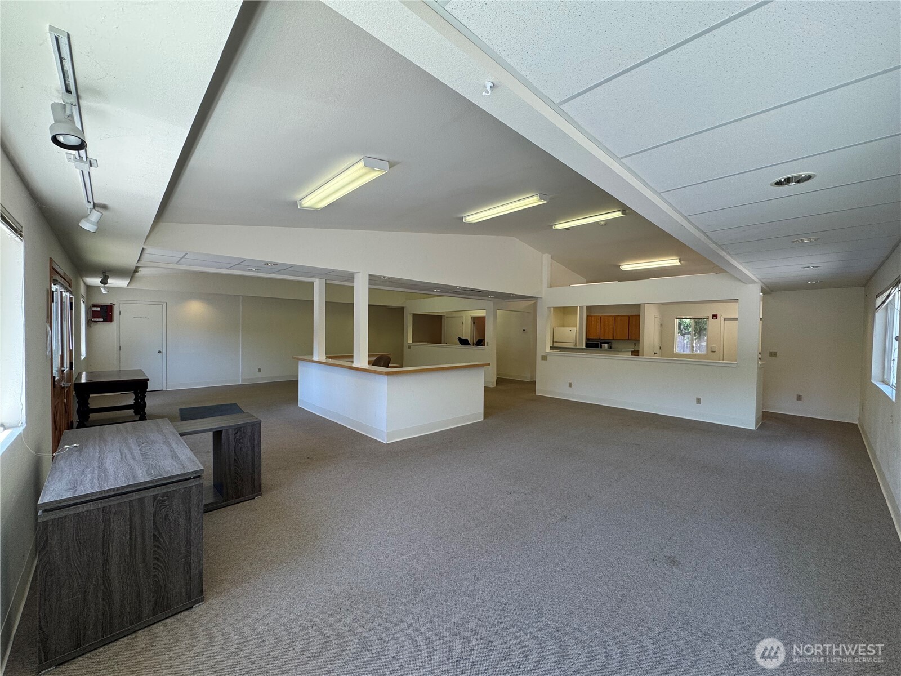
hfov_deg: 102.1
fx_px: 364
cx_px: 450
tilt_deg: -2.1
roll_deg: -1.4
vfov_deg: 85.7
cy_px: 338
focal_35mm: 14
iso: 100
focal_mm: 2.22
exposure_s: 1/120
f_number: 2.2
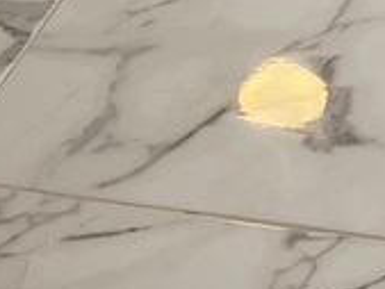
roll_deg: +1.6
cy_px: -790
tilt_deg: -11.9
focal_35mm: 197
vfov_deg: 6.4
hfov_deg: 9.8
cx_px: 517
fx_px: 2193
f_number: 1.6
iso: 32
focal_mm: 4.2
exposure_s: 1/121
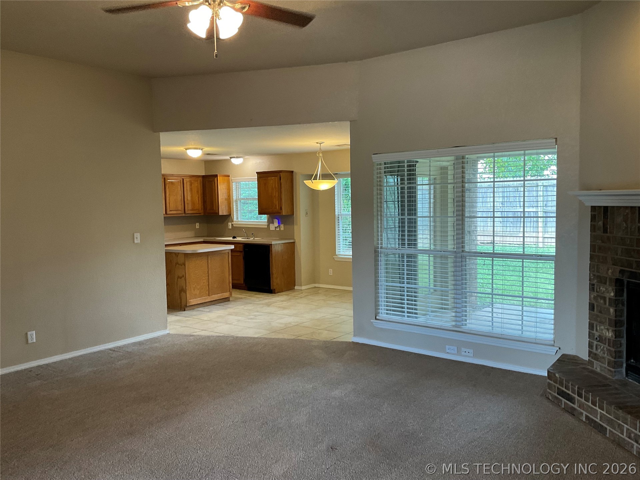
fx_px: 536
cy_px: 240
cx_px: 320
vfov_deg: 48.2
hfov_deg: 61.7
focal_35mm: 29
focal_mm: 3
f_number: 1.8
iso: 80
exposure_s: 1/60
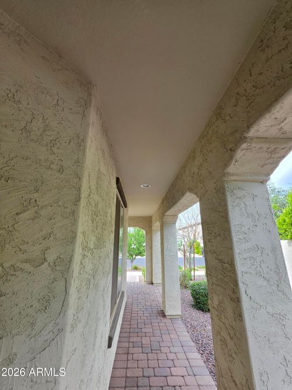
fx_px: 146
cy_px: 195
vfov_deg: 106.2
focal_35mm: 13
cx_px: 146
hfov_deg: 89.9
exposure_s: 1/273
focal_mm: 2.2
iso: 32
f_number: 1.9
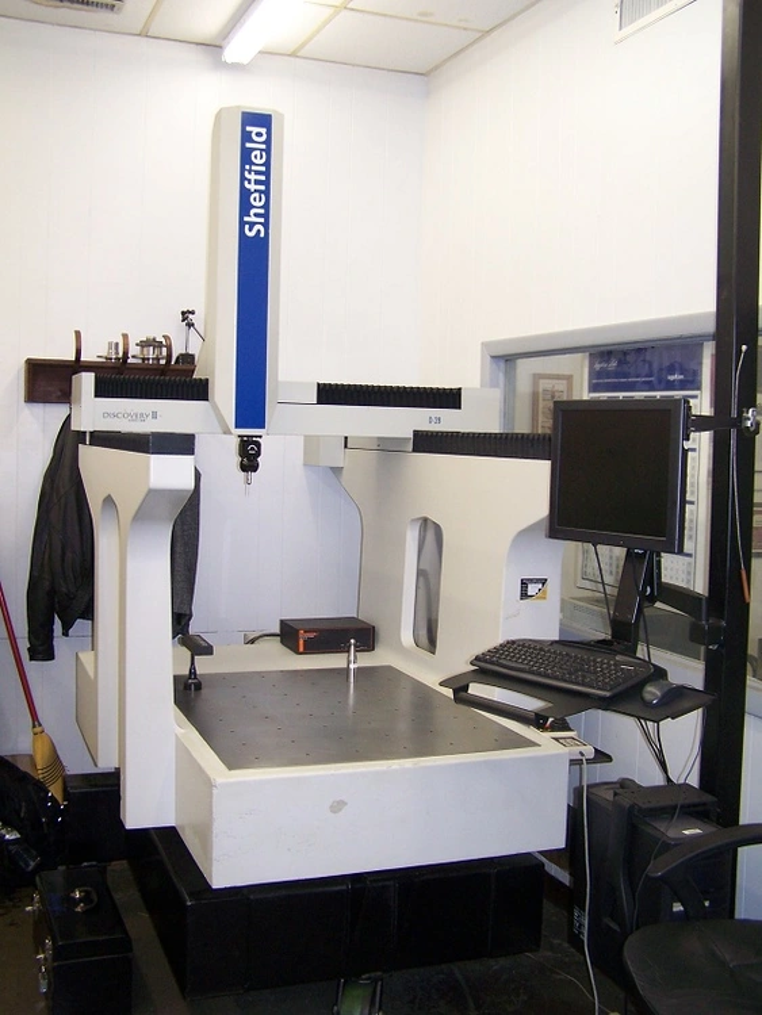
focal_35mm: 38
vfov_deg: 49.0
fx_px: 1115
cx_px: 381
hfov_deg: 37.7
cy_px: 508
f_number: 2.8
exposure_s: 1/60
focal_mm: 6.3
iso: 140
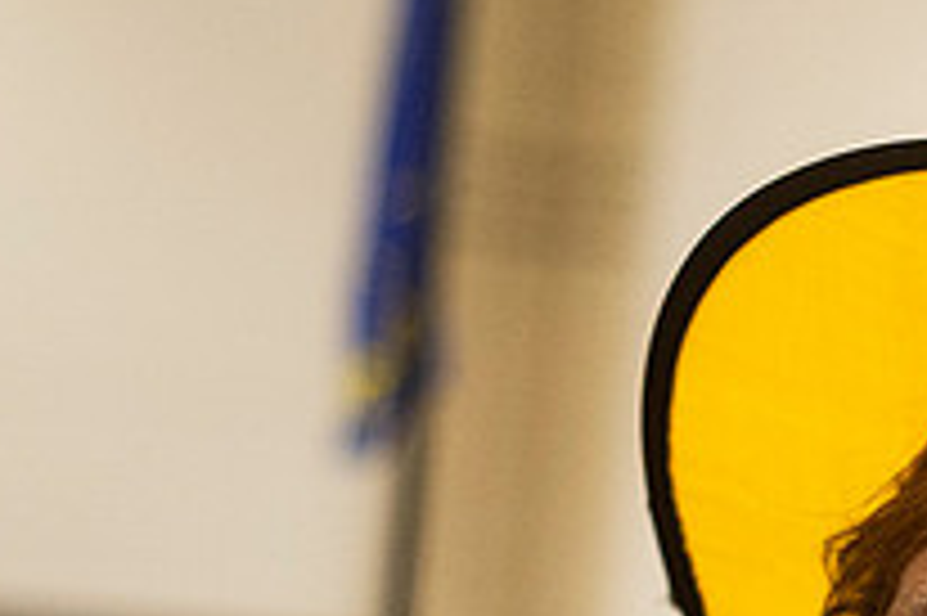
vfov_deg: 7.0
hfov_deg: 10.3
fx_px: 4991
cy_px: 674
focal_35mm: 194
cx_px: 1314
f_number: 2.8
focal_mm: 50
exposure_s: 1/500
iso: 3200
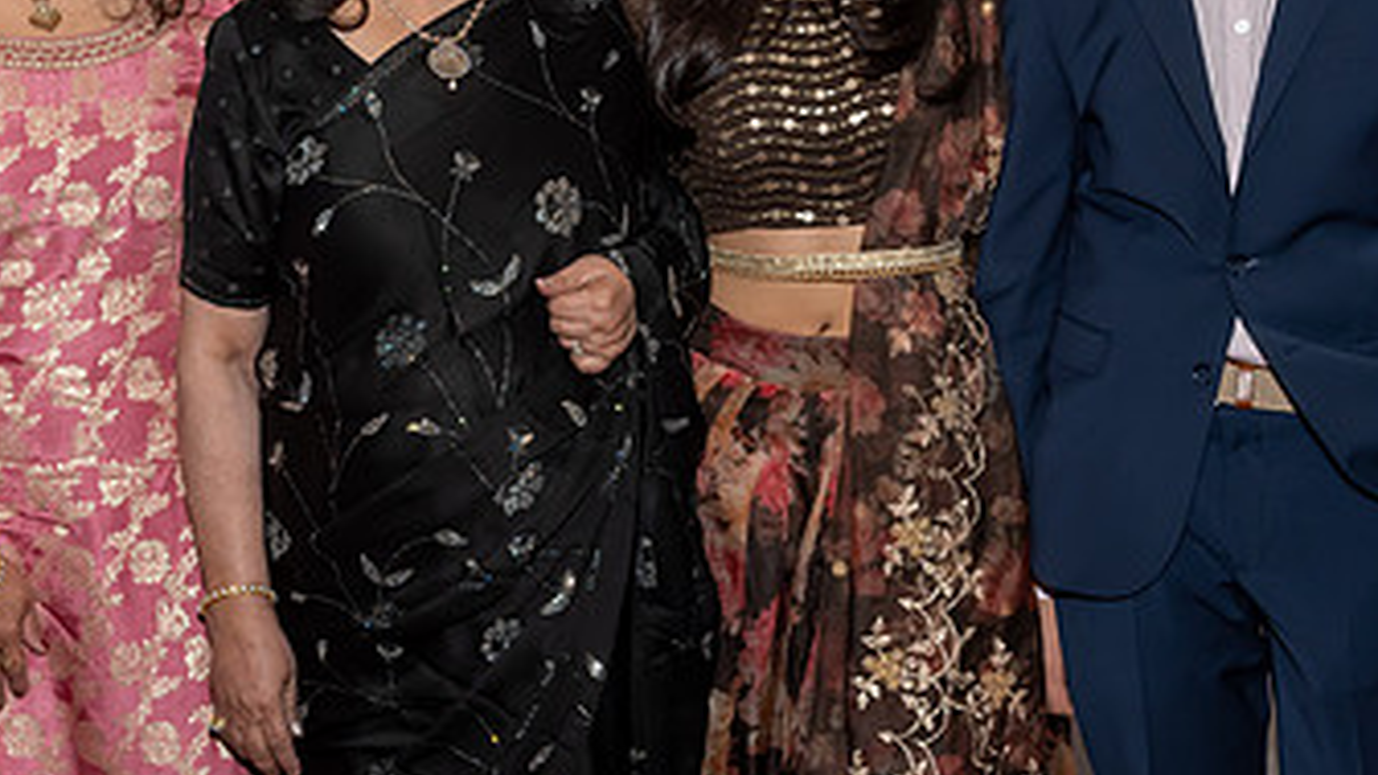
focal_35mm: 85
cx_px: 421
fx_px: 3106
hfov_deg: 24.8
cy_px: 218
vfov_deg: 14.2
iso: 500
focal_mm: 28
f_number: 7.1
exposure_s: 1/250
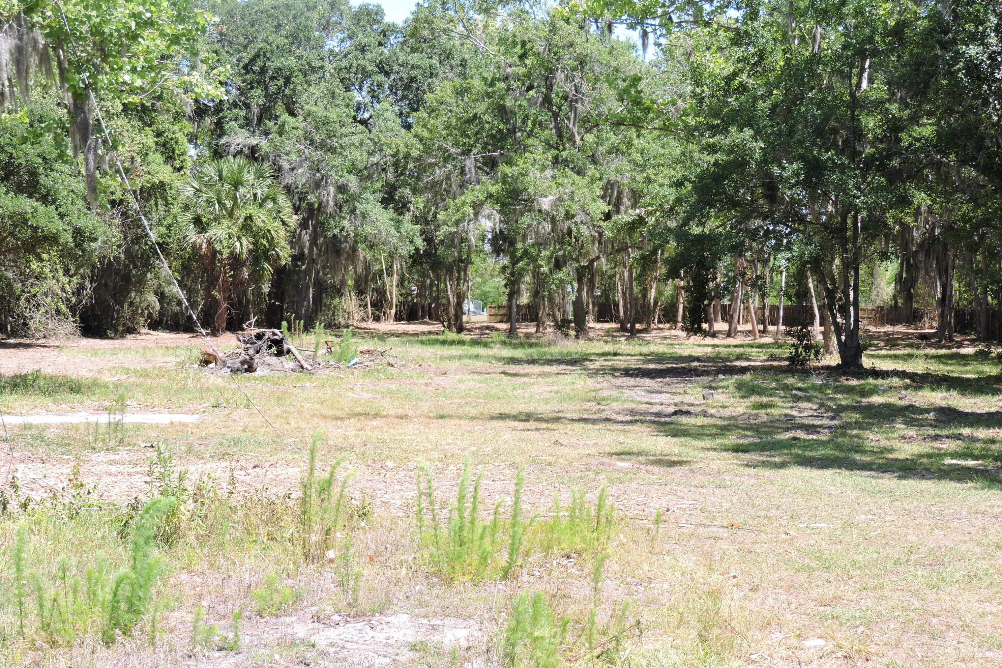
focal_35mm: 63
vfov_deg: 21.6
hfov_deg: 31.9
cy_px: 371
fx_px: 1753
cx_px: 503
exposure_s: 1/250
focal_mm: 10.7
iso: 100
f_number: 3.7
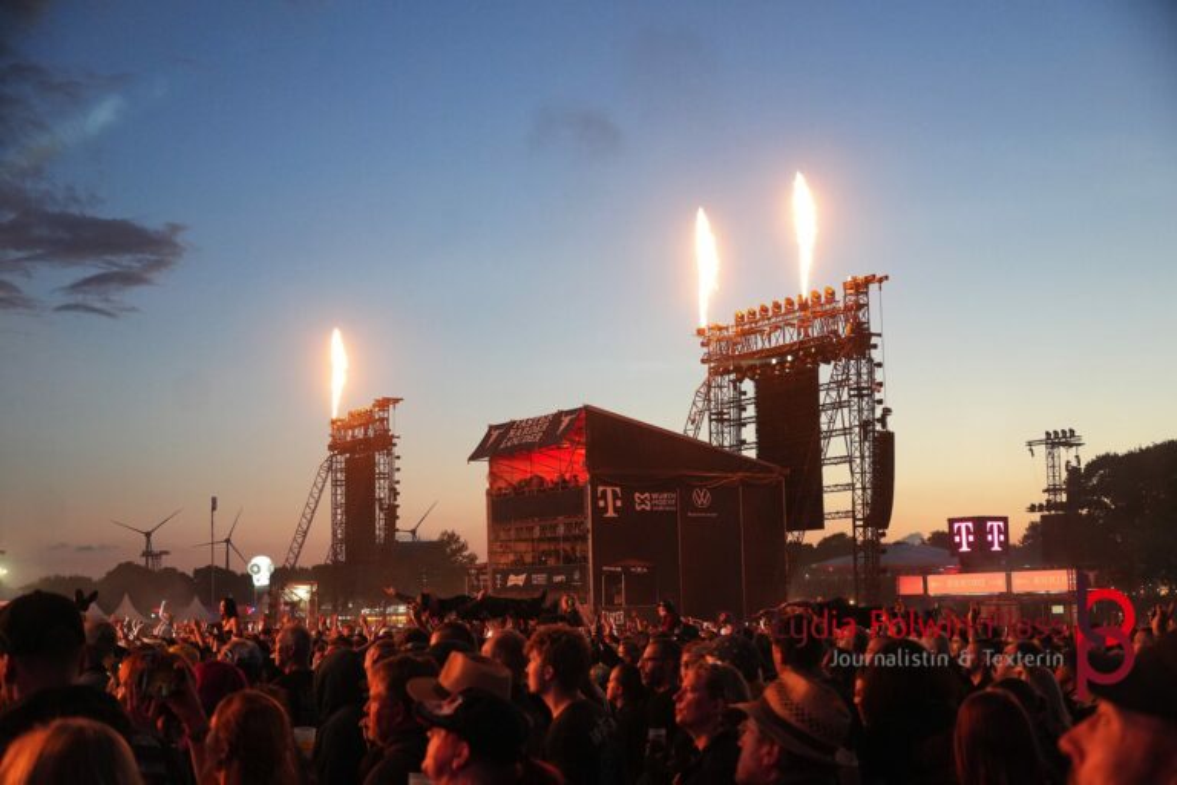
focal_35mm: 51
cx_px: 588
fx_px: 1667
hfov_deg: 38.9
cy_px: 392
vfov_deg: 26.5
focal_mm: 34
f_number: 4
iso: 2500
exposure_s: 1/160
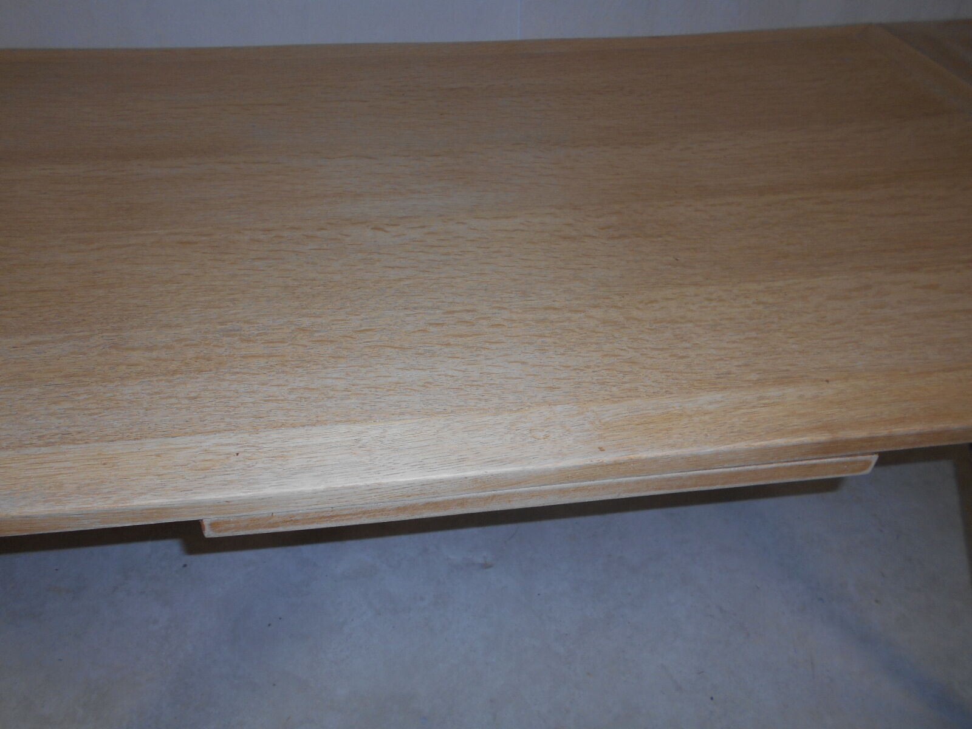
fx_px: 730
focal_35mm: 26
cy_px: 364
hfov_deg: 67.3
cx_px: 486
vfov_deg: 53.1
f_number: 3.2
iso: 80
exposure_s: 1/25
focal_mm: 4.6
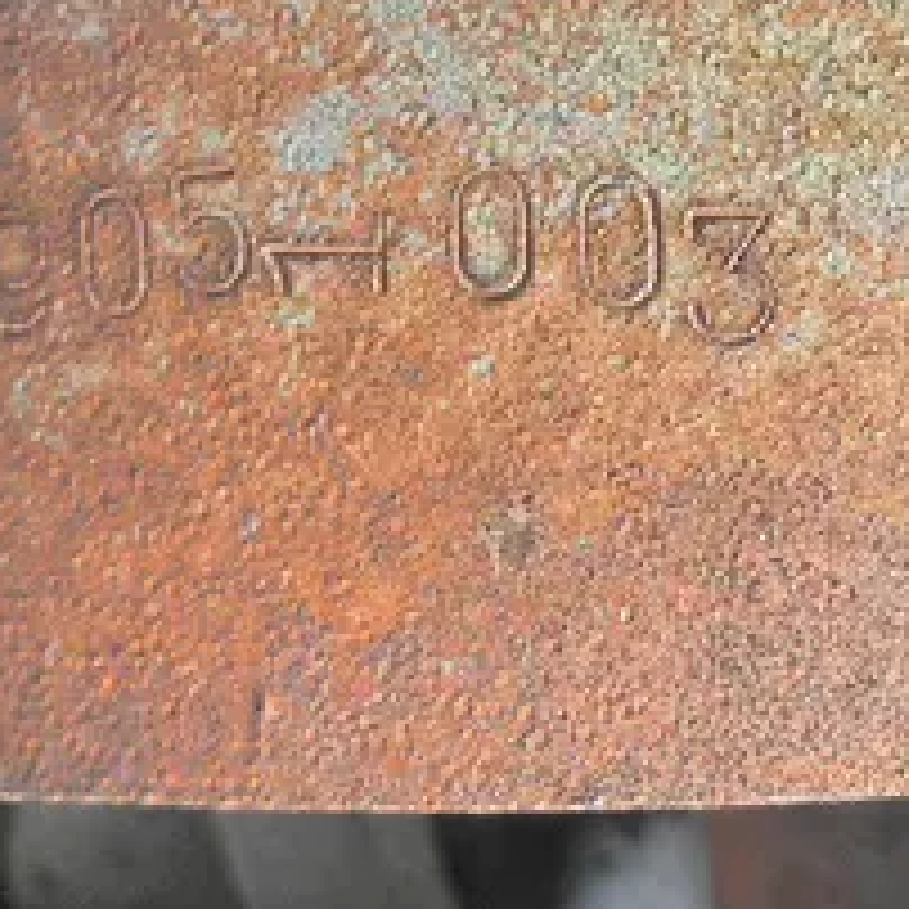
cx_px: 855
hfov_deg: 32.6
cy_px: 266
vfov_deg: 34.2
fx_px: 1456
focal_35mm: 49
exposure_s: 1/500
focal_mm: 5
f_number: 3
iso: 64
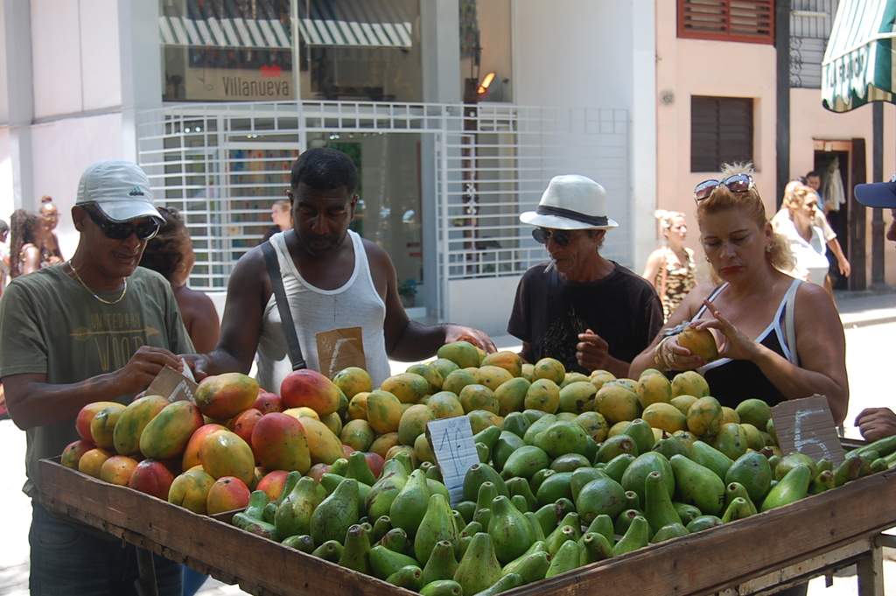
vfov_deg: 23.7
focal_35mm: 57
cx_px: 448
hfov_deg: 35.1
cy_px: 298
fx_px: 1417
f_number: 6.3
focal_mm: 38
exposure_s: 1/160
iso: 200
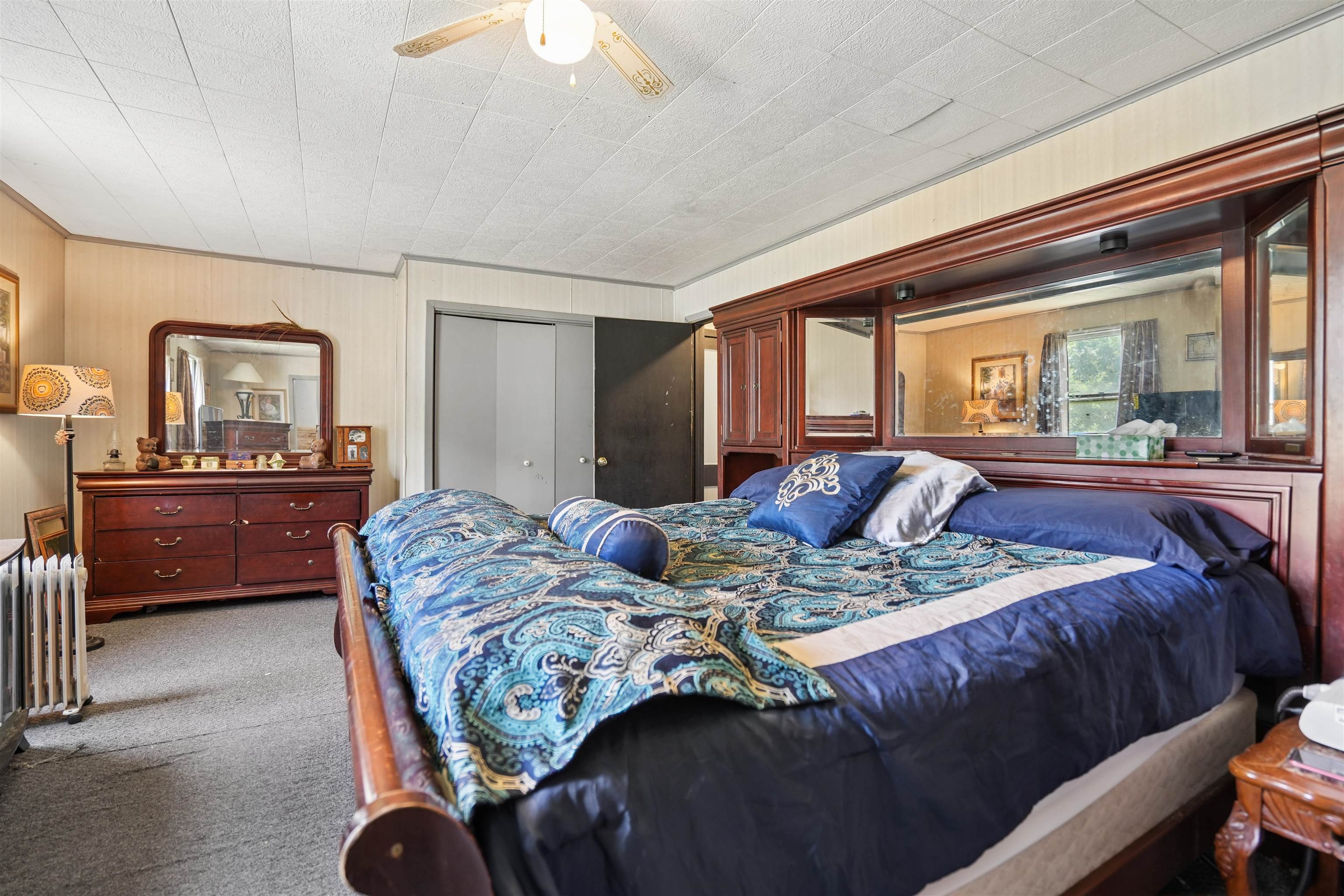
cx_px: 672
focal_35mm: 16
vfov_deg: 73.7
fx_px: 597
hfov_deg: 96.7
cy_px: 448
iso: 400
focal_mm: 16
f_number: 4
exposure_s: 1/15
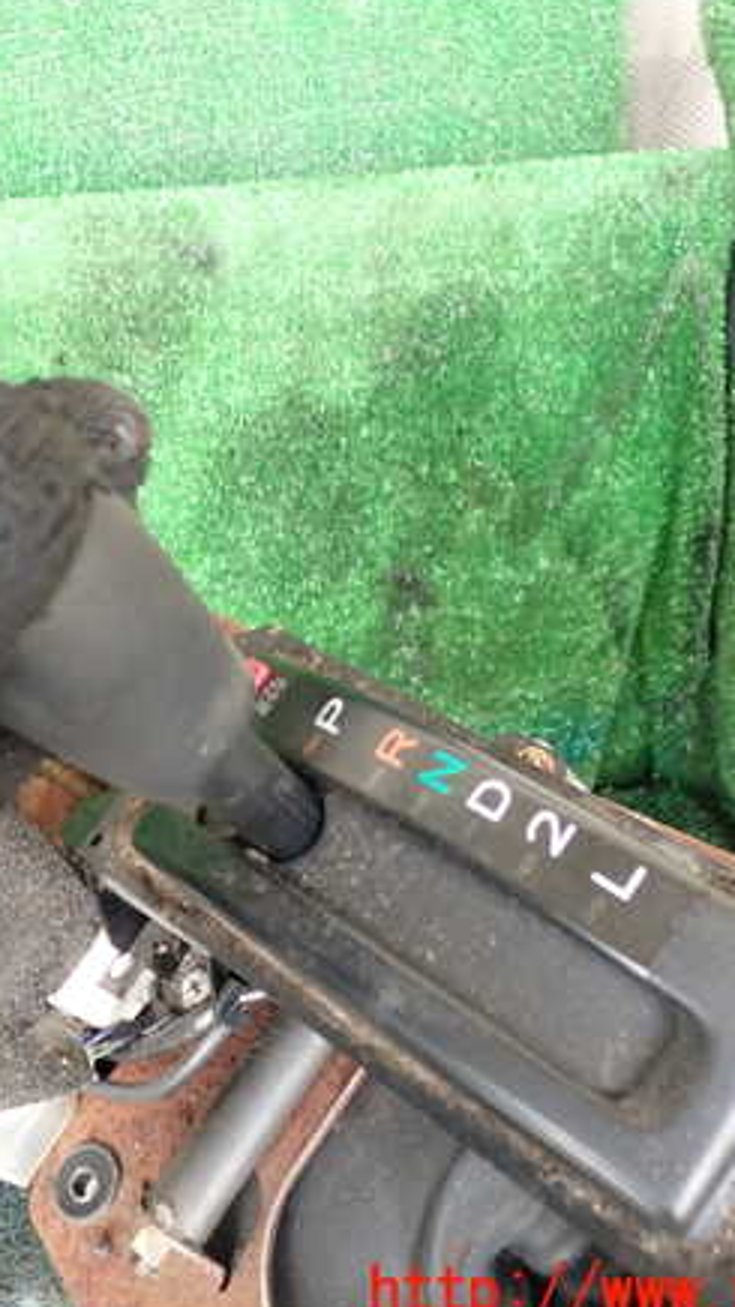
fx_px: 1560
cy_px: 656
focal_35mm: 45
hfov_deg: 26.0
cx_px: 147
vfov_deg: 45.5
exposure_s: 1/30
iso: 200
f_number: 2.3
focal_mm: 5.4
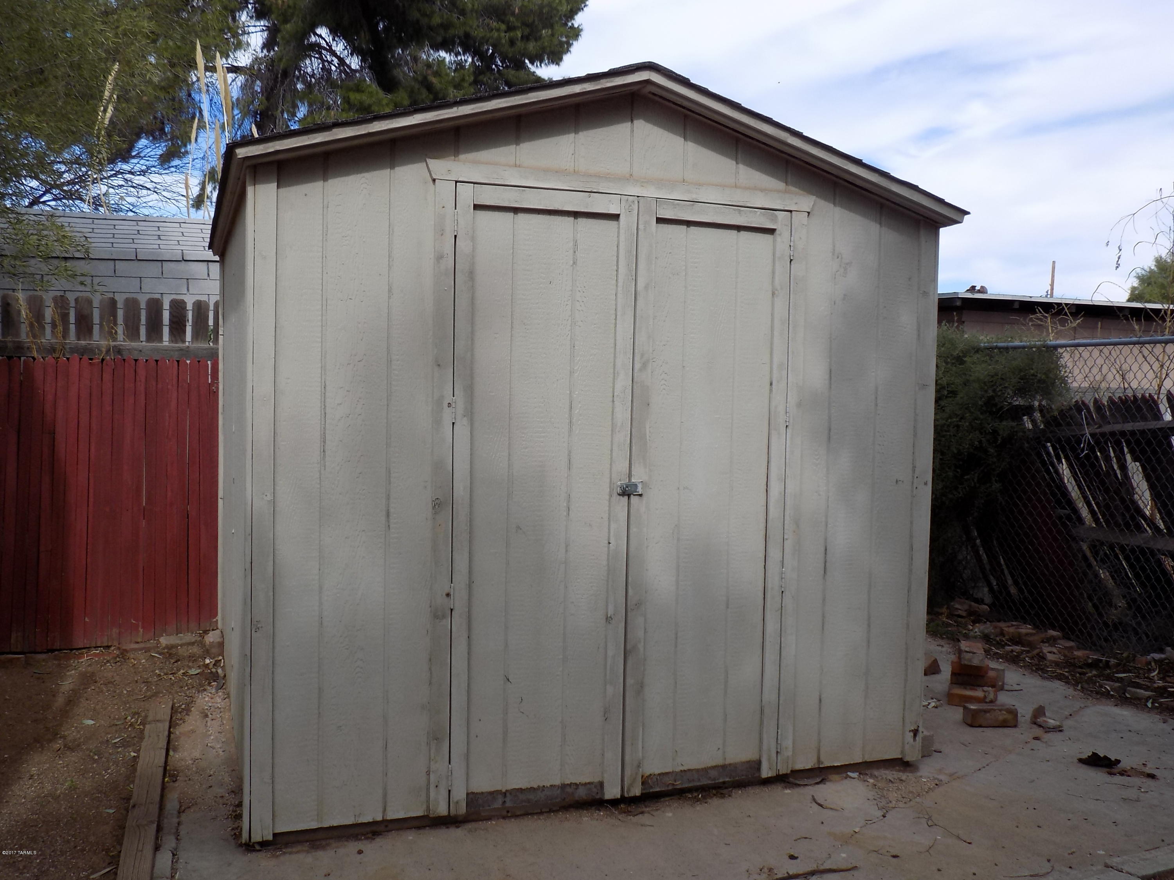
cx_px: 587
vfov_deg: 46.8
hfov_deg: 60.0
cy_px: 440
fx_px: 1017
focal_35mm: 30
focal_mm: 5.3
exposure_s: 1/640
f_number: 3.3
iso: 80
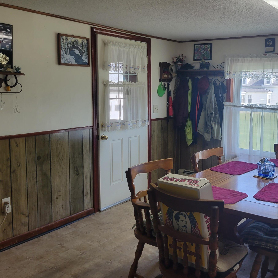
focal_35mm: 38
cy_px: 122
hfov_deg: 43.2
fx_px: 345
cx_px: 188
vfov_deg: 43.8
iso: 80
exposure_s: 1/119
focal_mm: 5.4
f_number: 1.8
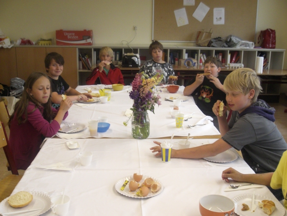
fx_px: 315
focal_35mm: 38
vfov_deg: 37.7
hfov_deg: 49.0
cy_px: 108
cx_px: 144
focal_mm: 6.3
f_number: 4.4
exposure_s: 1/40
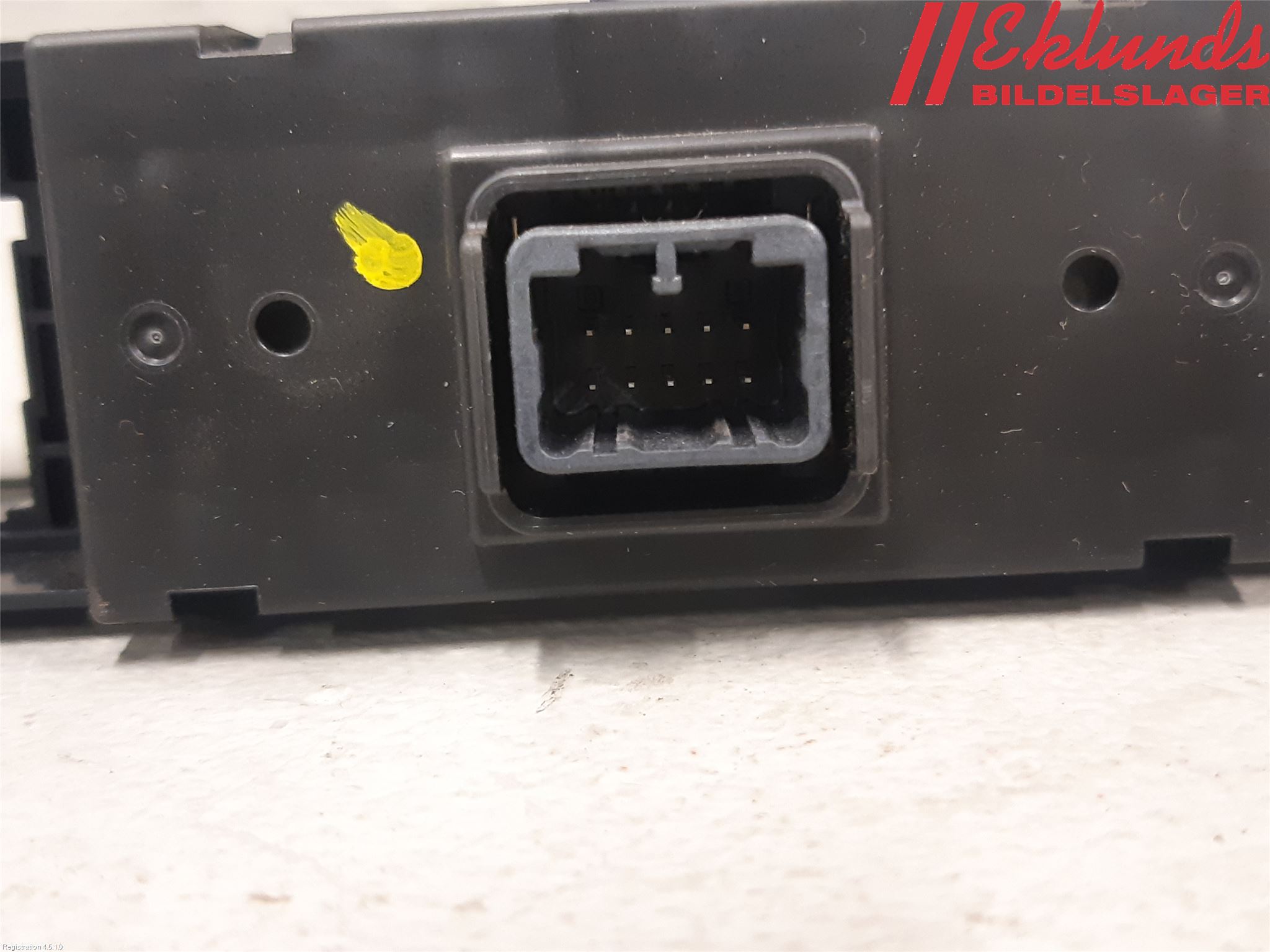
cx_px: 635
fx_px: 954
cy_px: 476
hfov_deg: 67.3
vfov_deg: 53.1
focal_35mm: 26
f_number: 1.7
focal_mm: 3.93
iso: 200
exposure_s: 1/25
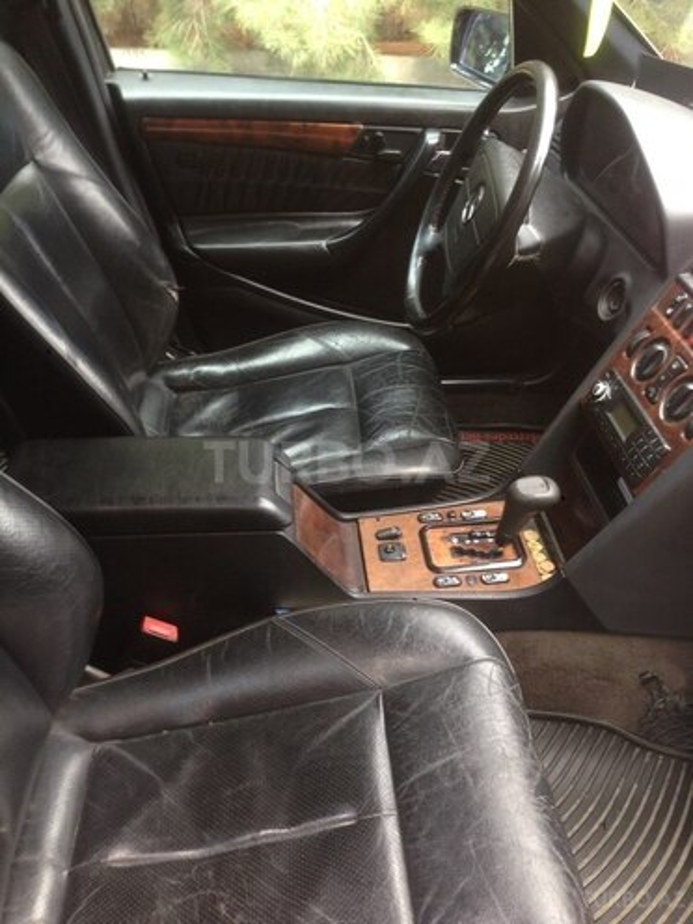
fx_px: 881
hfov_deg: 42.9
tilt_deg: -29.0
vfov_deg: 55.4
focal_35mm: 33
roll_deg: -0.6
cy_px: 462
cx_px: 346
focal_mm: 4.12
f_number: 2.4
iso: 50
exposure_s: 1/30
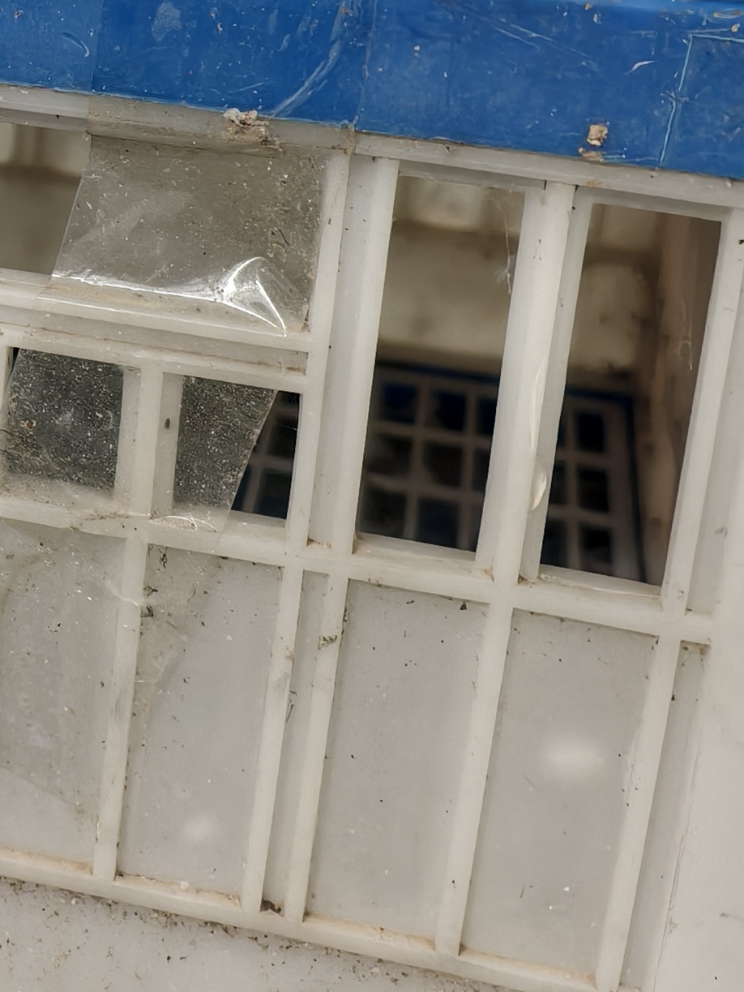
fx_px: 2205
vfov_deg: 24.5
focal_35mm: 77
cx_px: -267
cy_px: 63
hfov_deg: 17.7
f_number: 1.57
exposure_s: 1/50
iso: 469
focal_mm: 6.54
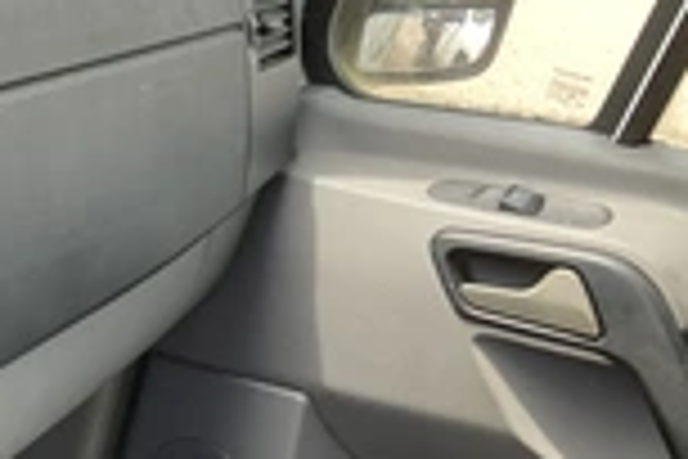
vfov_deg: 17.1
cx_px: -94
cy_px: 396
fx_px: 1510
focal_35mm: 79
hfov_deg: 23.8
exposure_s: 1/122
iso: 40
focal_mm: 3
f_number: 1.8
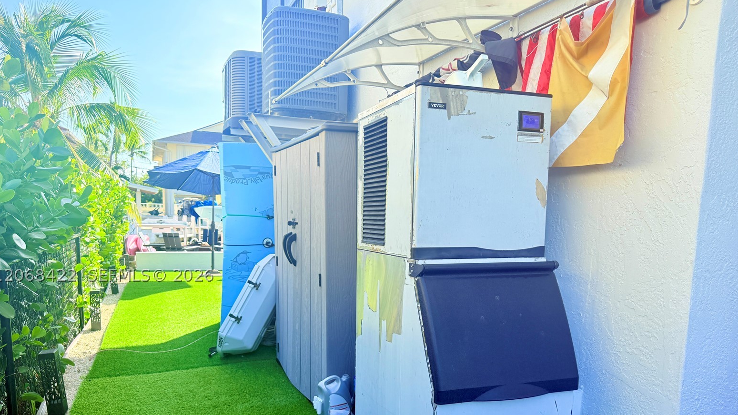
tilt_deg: -7.2
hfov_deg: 69.8
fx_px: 528
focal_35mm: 27
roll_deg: -2.0
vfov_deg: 42.4
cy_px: 275
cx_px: 359
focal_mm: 6.76
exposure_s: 1/1585
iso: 100
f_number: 1.78
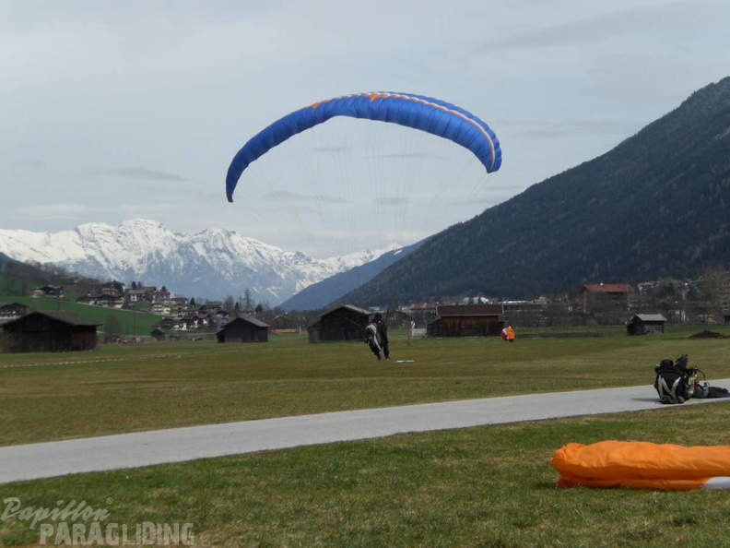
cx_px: 365
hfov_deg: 22.5
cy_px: 274
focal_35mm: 87
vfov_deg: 17.0
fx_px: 1835
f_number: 7.1
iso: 50
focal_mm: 14.49
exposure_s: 1/320
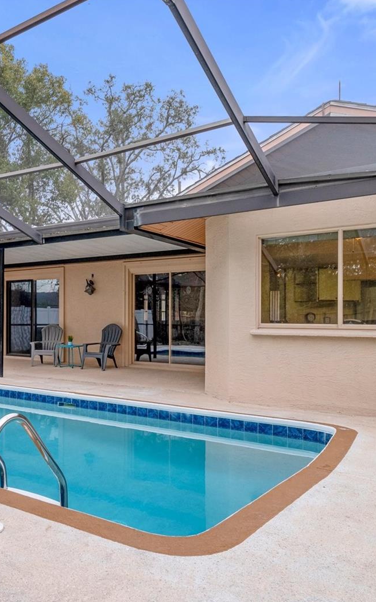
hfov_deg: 41.3
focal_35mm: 28
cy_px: 303
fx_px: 459
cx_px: 42
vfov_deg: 66.5
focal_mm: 12
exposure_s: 1/50
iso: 320
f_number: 8
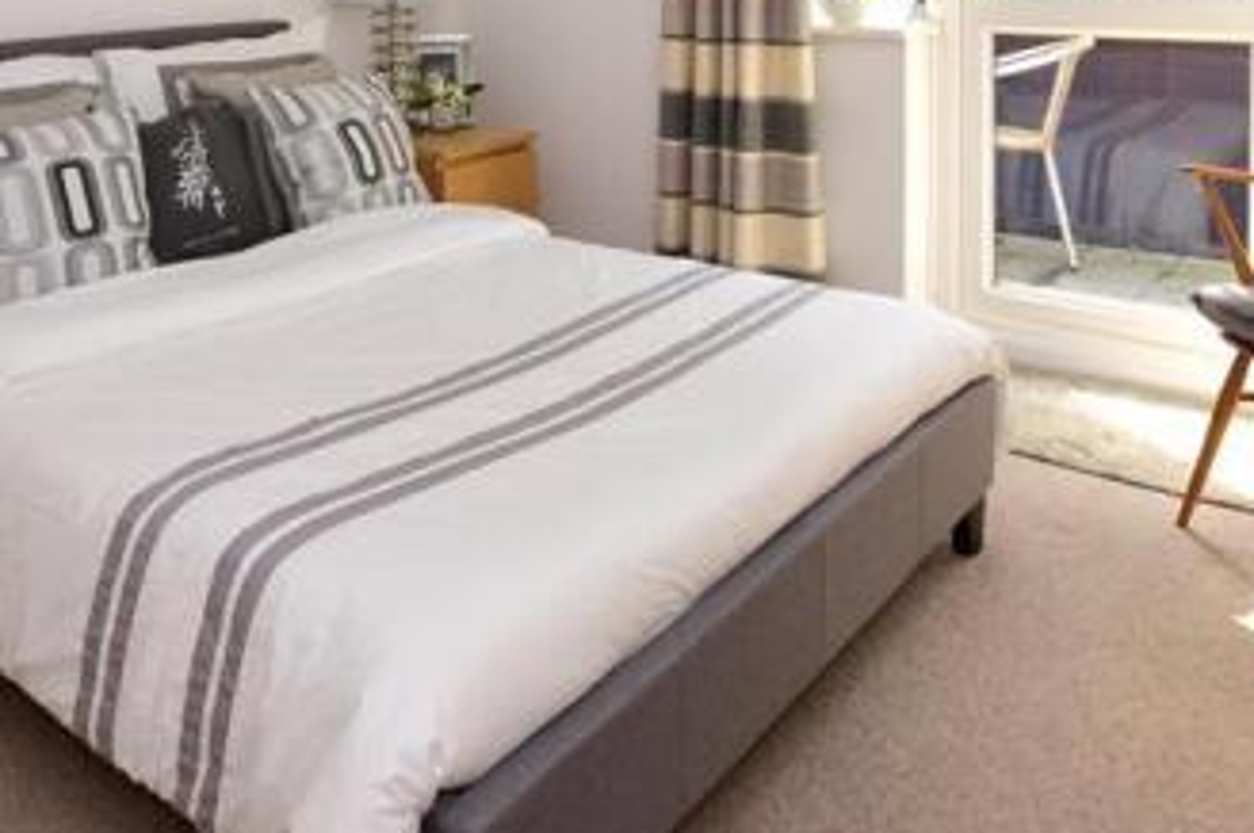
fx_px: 1044
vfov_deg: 39.5
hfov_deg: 60.6
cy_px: 44
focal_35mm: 30
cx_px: 428
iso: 200
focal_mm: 10
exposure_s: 1/60
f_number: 11
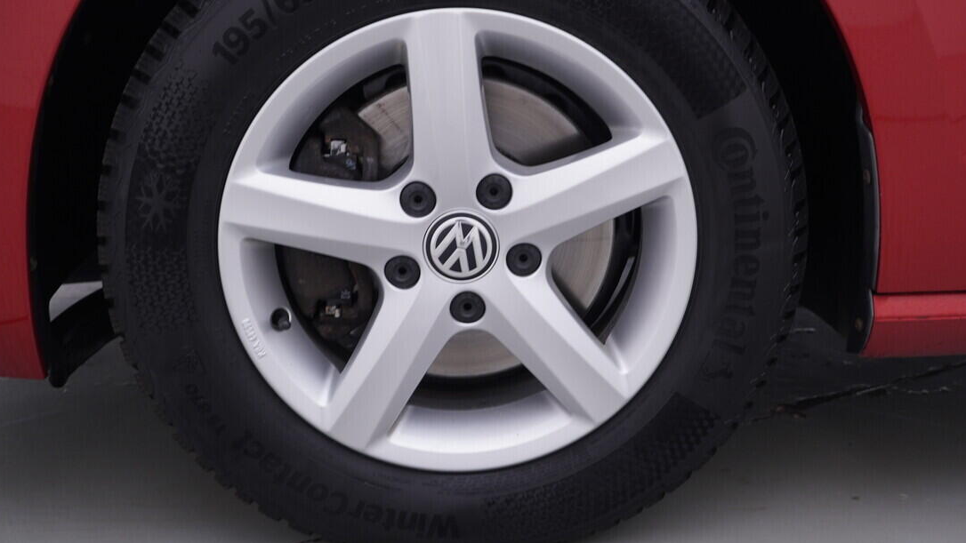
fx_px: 1281
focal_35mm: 50
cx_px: 557
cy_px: 199
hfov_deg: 41.2
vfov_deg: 23.9
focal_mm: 24
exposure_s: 1/60
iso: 125
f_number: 3.5
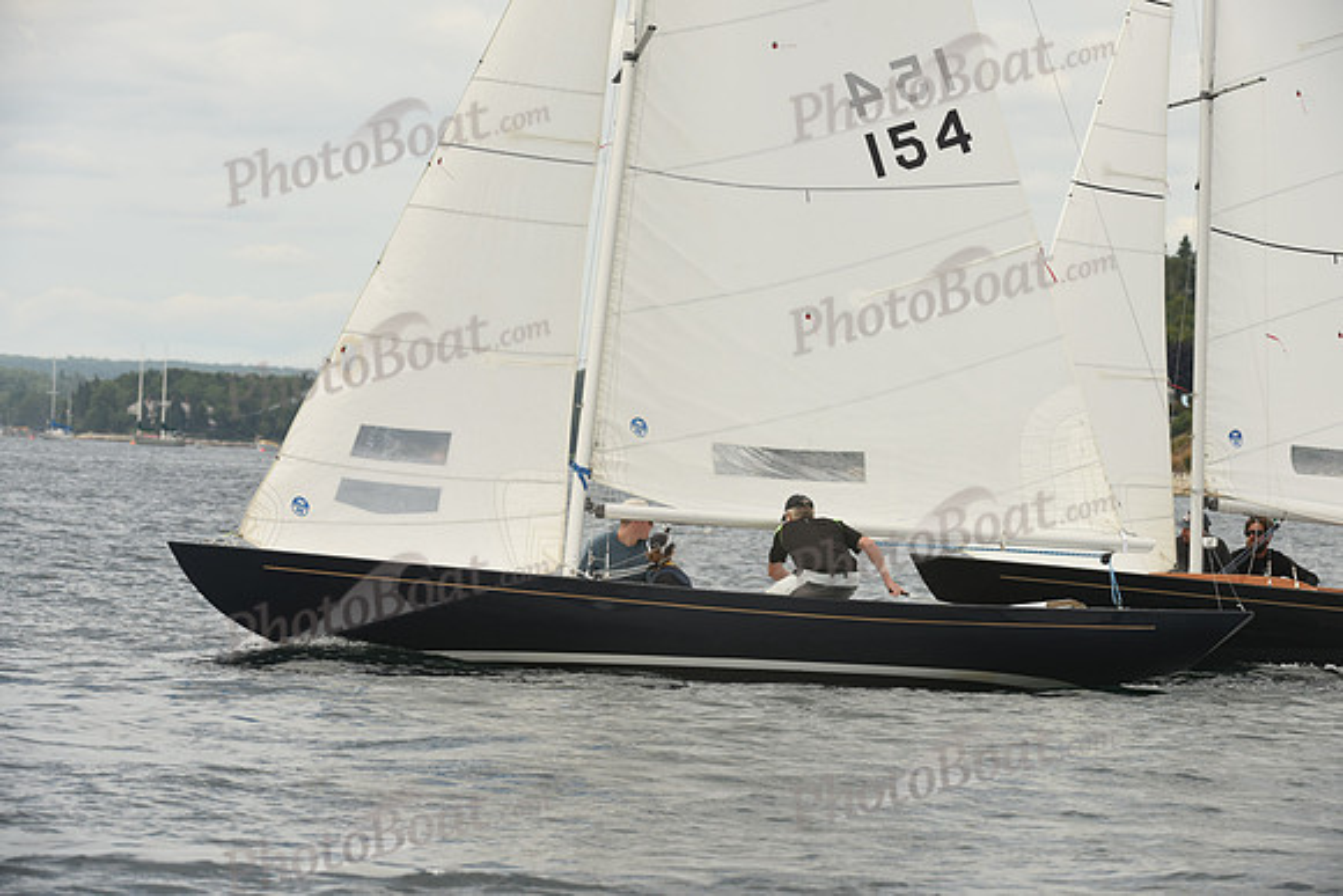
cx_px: 672
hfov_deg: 10.3
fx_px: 7463
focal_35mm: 200
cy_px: 448
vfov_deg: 6.9
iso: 400
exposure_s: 1/640
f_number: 8
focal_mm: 200
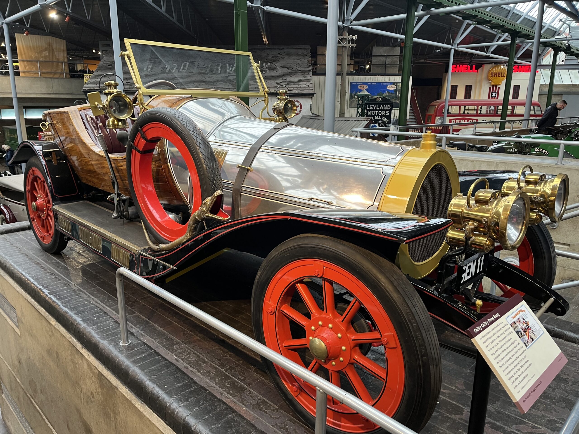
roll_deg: -0.4
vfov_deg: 53.1
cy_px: 217
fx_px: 435
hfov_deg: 67.3
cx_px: 290
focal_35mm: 26
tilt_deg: -15.3
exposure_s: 1/50
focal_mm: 5.1
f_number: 1.6
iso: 80
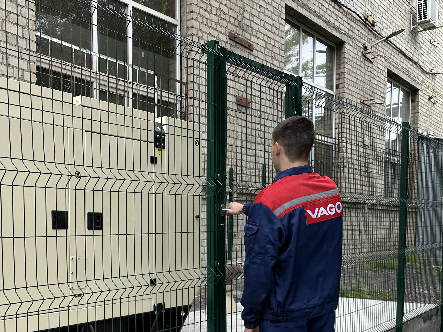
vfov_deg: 33.2
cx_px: 98
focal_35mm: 42
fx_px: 537
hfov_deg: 43.0
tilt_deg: -4.3
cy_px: 271
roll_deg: +0.4
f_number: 1.78
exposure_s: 1/962
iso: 80
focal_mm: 6.86
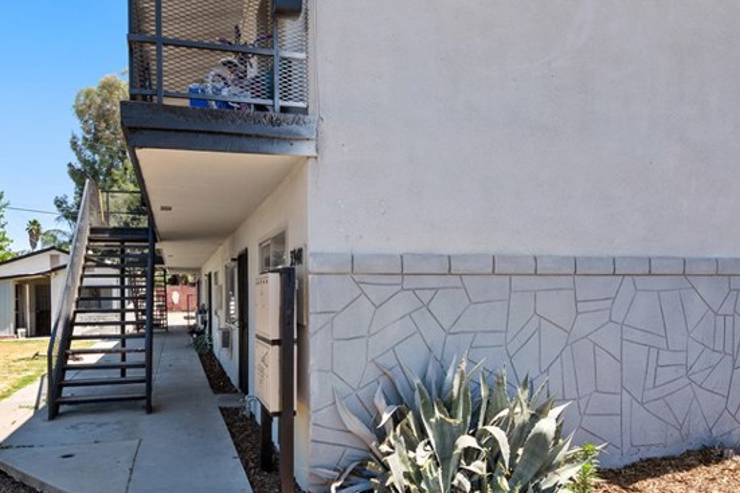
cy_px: 232
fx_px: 534
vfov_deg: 49.5
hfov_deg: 69.3
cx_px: 345
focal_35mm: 26
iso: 250
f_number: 9
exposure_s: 1/100
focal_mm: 14
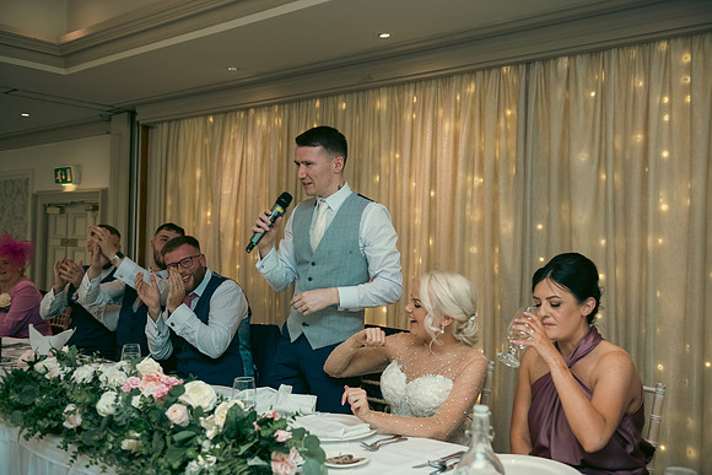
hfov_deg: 53.1
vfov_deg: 36.9
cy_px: 238
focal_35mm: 36
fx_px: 712
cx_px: 356
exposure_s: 1/160
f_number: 3.5
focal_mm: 36
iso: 800
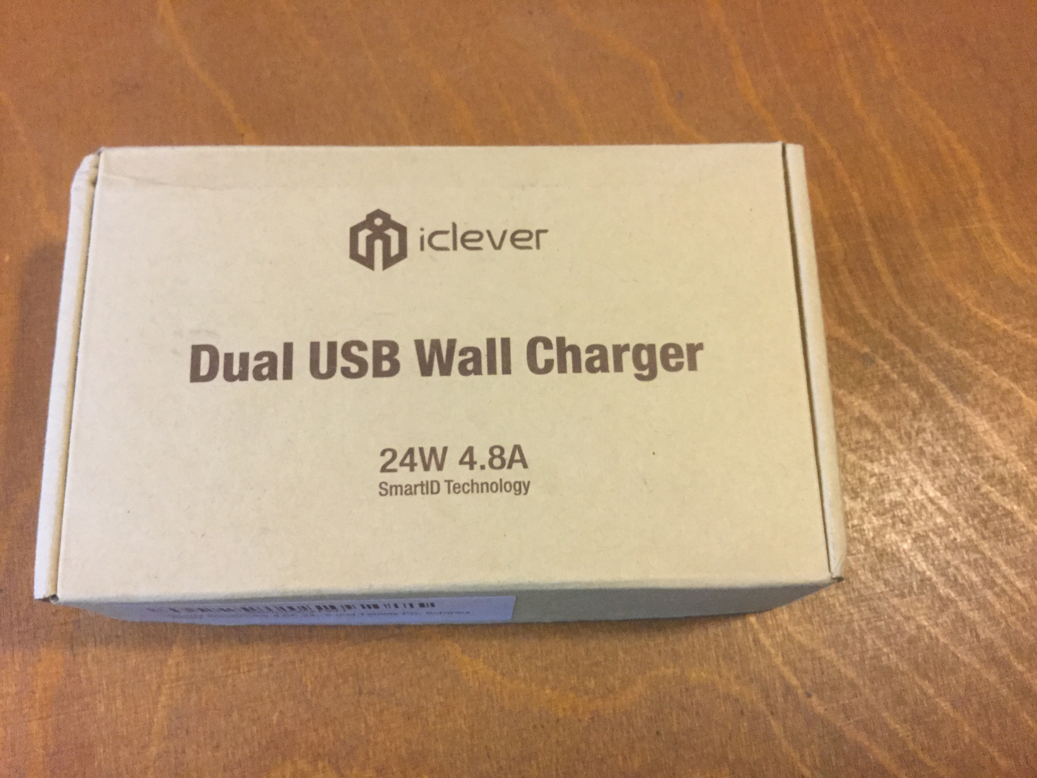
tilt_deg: -73.8
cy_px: 389
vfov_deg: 45.4
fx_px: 929
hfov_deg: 58.4
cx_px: 518
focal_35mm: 31
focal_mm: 3.3
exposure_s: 1/33
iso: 200
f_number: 2.4
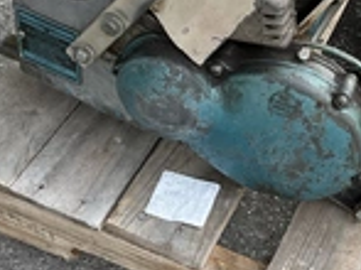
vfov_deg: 18.5
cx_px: 243
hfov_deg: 24.6
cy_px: 69
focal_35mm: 79
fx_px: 823
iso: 20
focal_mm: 3
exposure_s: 1/122
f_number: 1.8
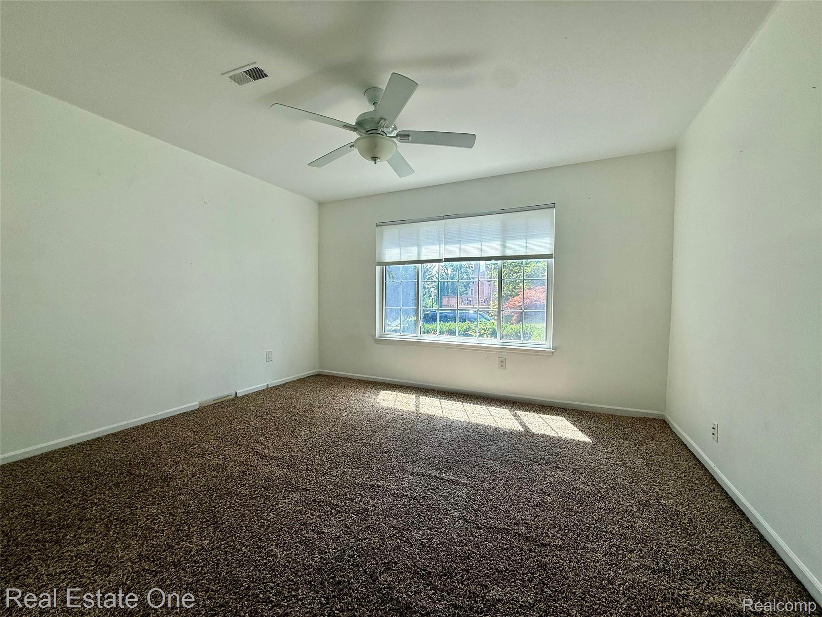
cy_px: 308
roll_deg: -0.7
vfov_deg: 85.7
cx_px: 411
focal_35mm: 14
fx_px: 332
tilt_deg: -1.2
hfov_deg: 102.1
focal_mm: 2.22
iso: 50
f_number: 2.2
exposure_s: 1/253
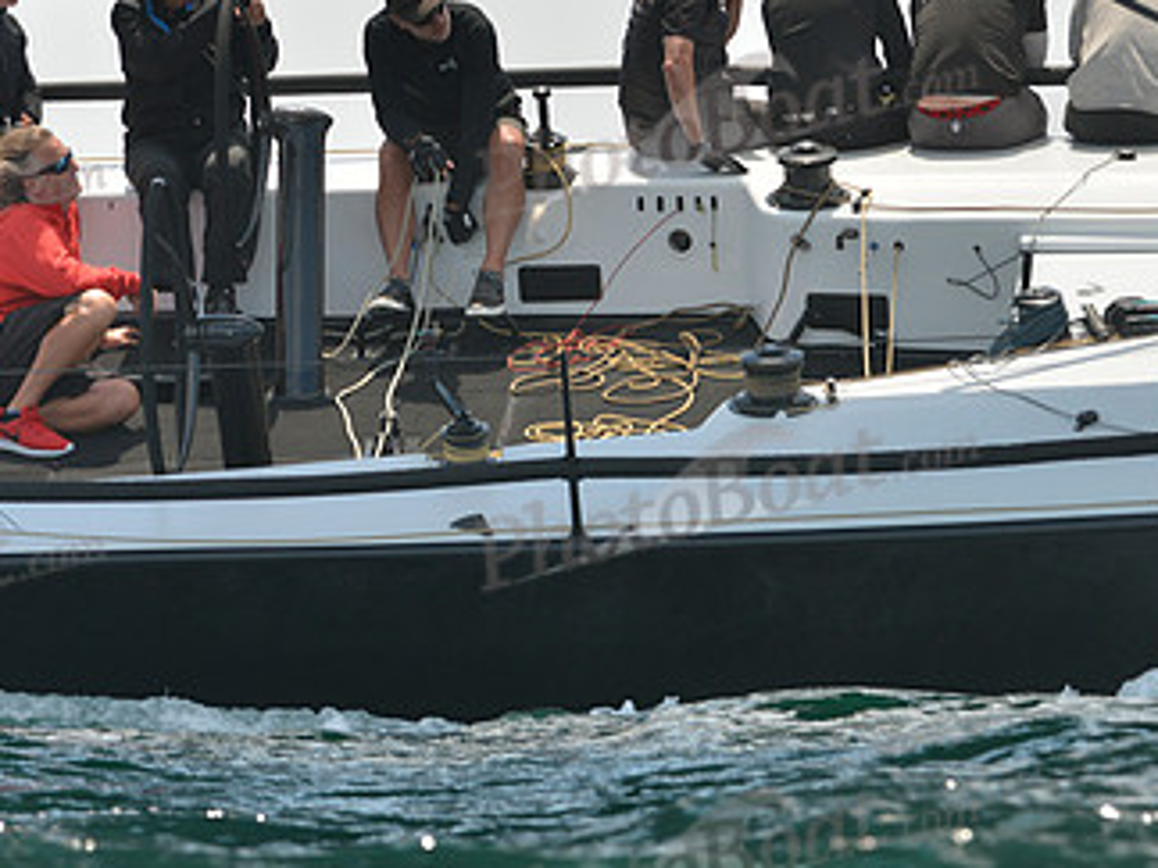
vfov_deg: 4.1
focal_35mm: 361
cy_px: 363
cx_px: 293
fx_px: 12076
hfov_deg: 5.5
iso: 280
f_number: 6.3
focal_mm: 210
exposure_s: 1/800
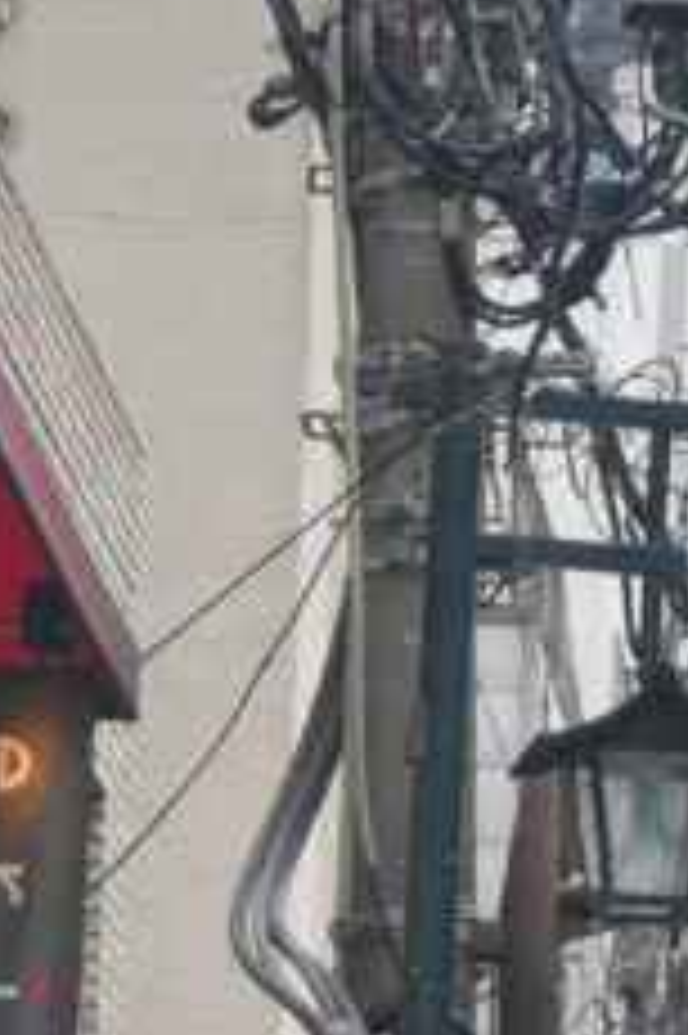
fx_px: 9588
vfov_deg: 6.1
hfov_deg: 4.1
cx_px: 1293
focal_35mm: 334
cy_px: 1148
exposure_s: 1/200
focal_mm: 50
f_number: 6.3
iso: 100
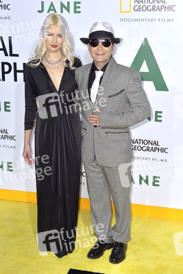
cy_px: 137
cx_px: 92
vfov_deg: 35.6
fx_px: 427
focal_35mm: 56
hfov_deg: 24.2
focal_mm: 56
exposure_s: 1/320
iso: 500
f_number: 6.3
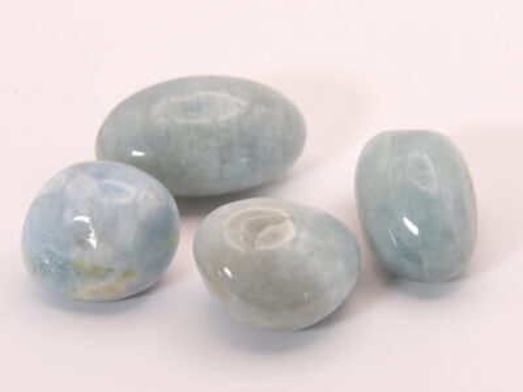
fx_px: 2161
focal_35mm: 143
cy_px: 196
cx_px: 262
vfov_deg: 10.4
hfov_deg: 13.8
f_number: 4.3
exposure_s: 1/59
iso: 200
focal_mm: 25.6
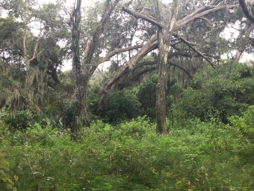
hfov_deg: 41.2
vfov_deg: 31.3
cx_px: 141
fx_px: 338
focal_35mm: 46
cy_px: 127
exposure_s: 1/120
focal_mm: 3.3
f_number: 2.4
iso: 32
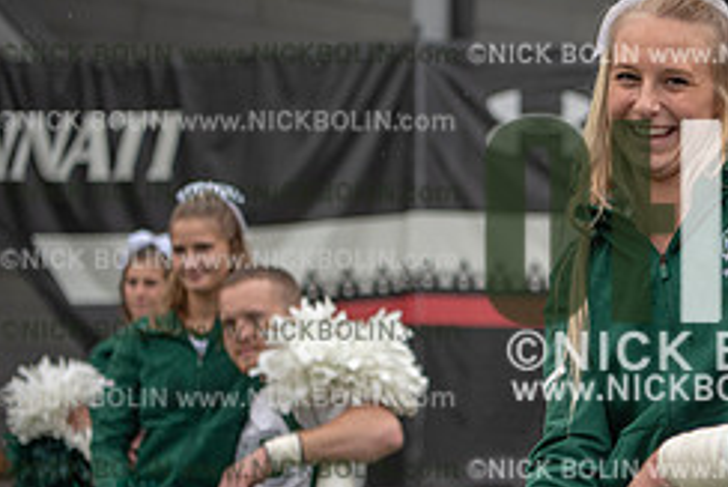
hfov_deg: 17.6
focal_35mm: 114
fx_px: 2307
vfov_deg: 12.0
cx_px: 695
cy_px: 261
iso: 250
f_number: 2.8
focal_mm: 48
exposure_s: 1/1000
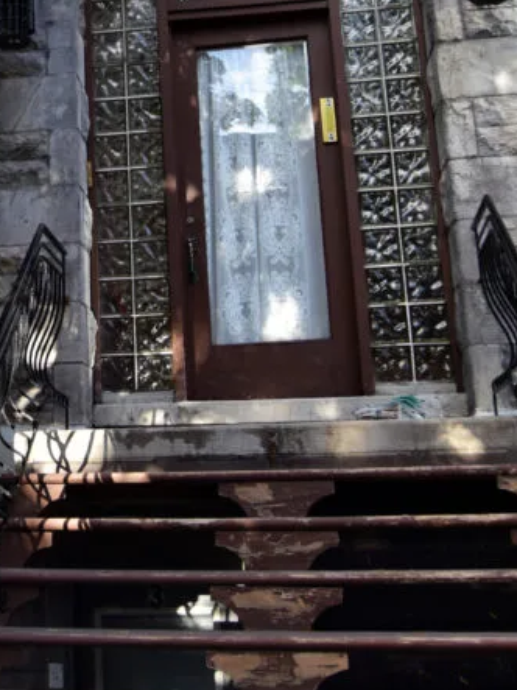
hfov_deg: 23.6
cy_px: 84
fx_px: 1195
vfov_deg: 30.9
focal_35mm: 60
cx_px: 23
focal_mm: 18
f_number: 7.1
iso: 400
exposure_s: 1/200
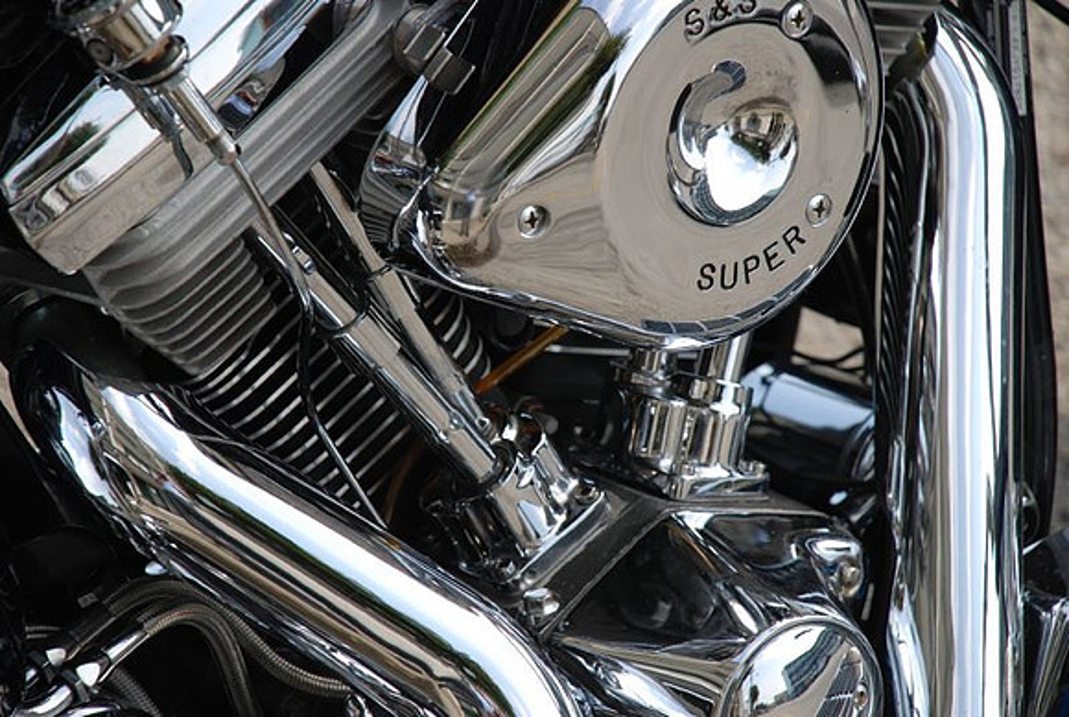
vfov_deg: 6.8
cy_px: 358
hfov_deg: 10.1
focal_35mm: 202
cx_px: 534
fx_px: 6024
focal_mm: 135
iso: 200
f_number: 5.6
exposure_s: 1/250
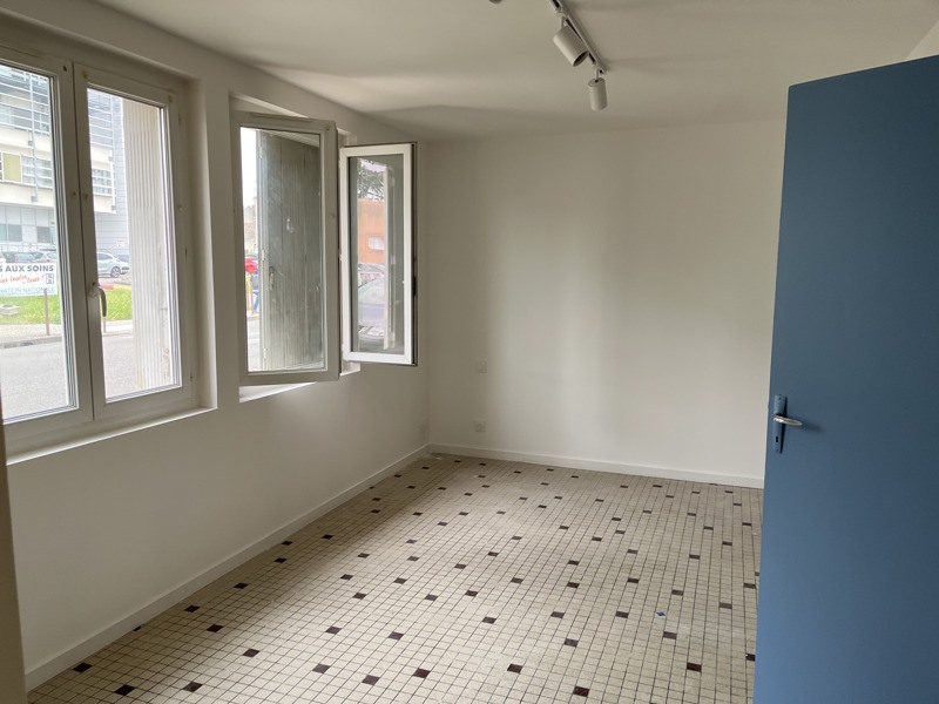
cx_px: 470
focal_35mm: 26
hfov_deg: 67.3
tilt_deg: -7.5
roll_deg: -0.4
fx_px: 705
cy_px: 352
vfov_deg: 53.1
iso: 100
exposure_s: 1/122
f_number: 1.6
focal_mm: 5.1
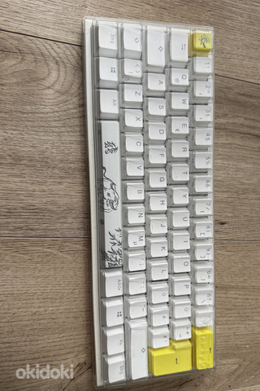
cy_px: 196
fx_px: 282
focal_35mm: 26
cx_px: 145
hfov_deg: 49.5
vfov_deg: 69.4
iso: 200
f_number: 1.78
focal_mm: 6.76
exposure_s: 1/90
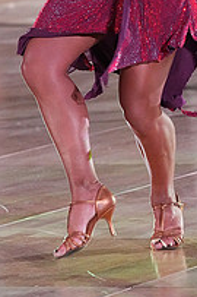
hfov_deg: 3.6
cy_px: -54
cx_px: 113
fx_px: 3174
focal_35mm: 386
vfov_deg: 5.3
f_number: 5
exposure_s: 1/400
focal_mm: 135
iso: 8000
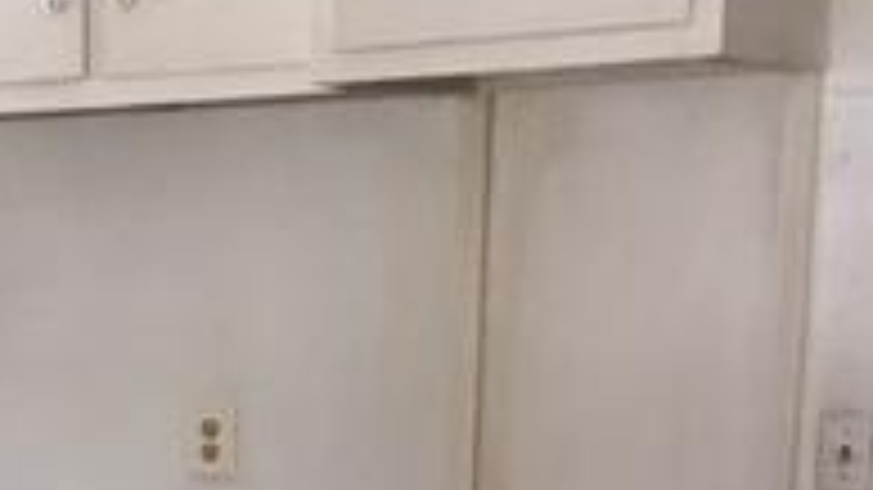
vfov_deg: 11.2
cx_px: -230
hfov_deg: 19.2
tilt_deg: -12.3
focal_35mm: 104
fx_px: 2407
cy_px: 733
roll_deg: +1.0
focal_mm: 4.15
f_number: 2.2
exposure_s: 1/30
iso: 40
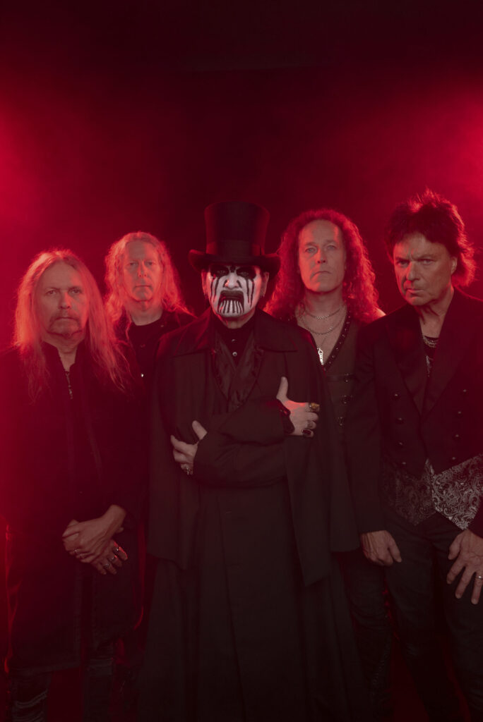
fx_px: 543
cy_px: 361
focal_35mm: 27
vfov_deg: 67.4
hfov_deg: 48.0
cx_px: 242
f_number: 4
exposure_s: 1/200
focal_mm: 27
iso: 800
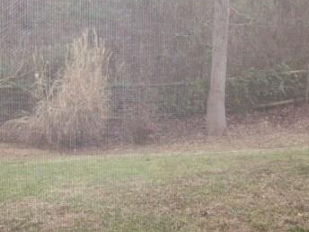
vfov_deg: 21.4
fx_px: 598
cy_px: 21
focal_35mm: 67
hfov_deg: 28.9
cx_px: 187
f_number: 2.7
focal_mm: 6
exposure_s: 1/64
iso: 200
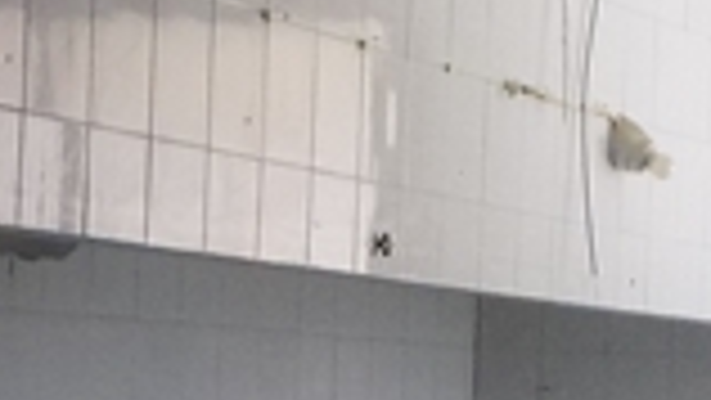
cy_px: 440
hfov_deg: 12.9
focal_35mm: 162
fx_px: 3055
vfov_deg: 7.5
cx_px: 914
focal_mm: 4
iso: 125
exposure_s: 1/30
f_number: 3.1
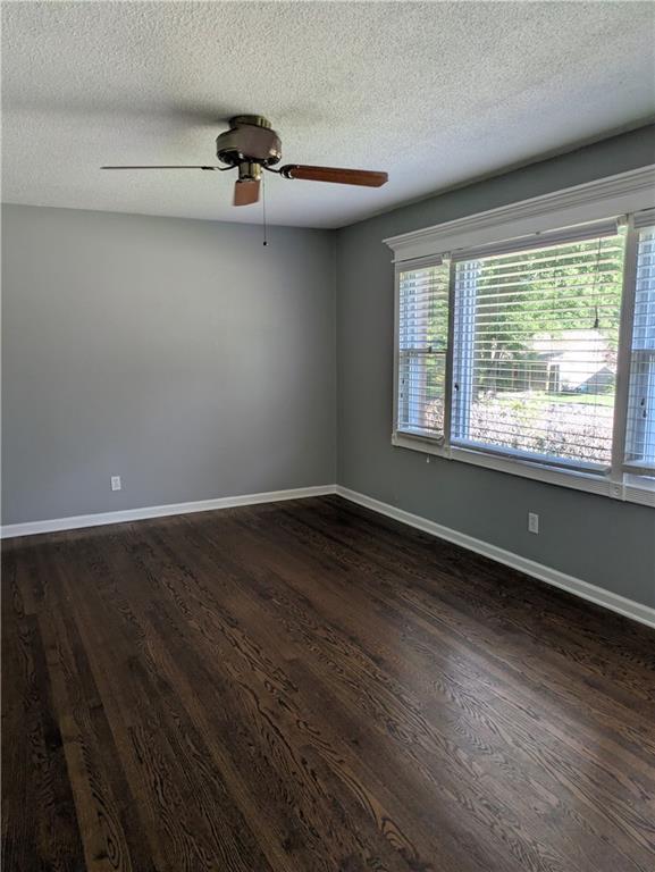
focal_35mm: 25
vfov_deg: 69.4
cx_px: 328
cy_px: 436
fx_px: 630
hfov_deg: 54.9
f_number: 1.89
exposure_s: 1/120
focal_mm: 5.43
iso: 56
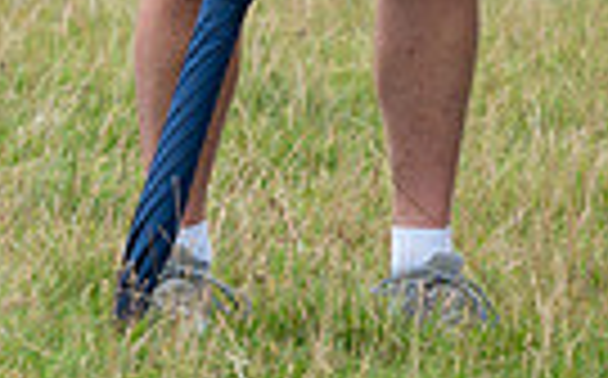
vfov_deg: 2.6
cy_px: -528
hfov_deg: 4.1
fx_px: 8424
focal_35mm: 509
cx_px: 962
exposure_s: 1/250
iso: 200
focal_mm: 105
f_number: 5.6
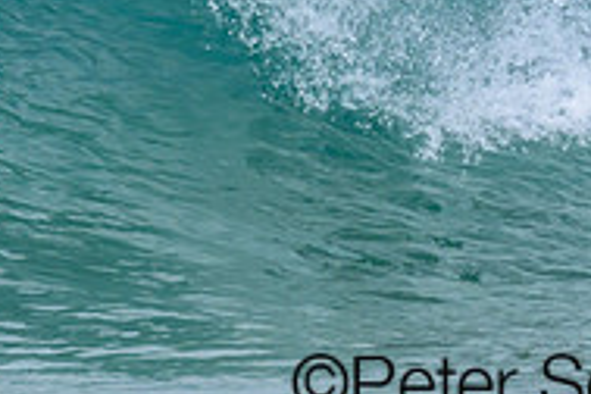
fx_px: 41350
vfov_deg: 0.5
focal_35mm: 2519
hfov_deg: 0.8
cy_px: -136
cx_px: 535
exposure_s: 1/2000
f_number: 11
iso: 1400
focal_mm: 800
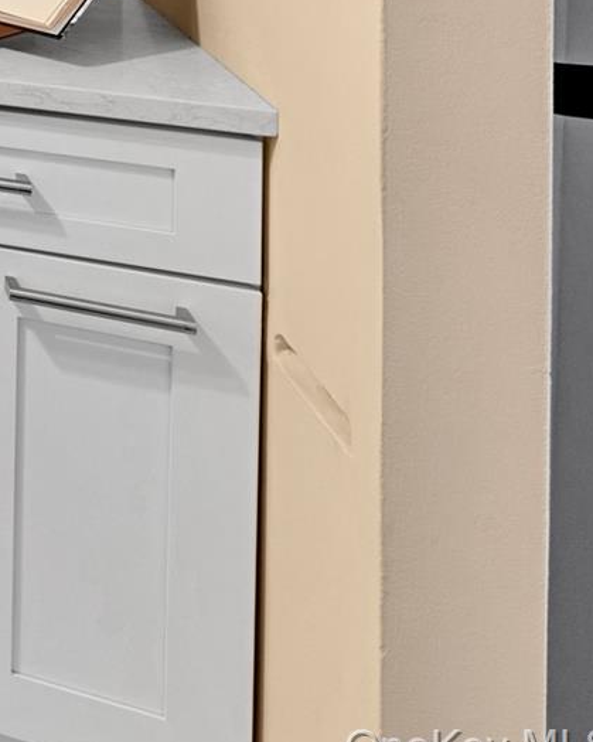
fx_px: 1207
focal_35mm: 55
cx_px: -817
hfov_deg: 15.3
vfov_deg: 28.8
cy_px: -186
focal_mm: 15
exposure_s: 1/4
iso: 320
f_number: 9
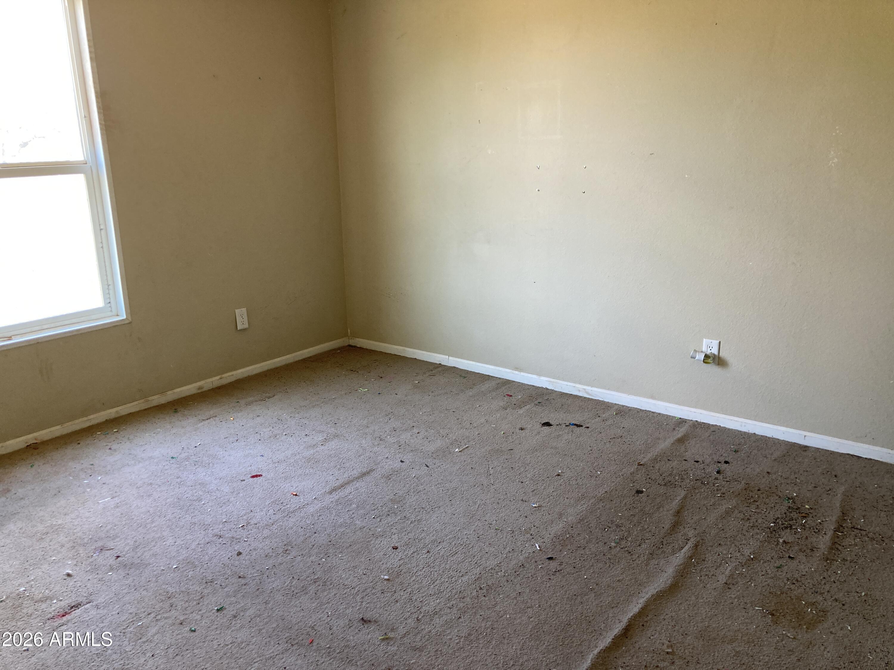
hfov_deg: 63.4
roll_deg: -2.3
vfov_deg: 49.7
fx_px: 723
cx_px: 447
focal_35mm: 28
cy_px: 335
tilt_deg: -13.7
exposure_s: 1/60
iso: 100
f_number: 1.8
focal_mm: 3.99
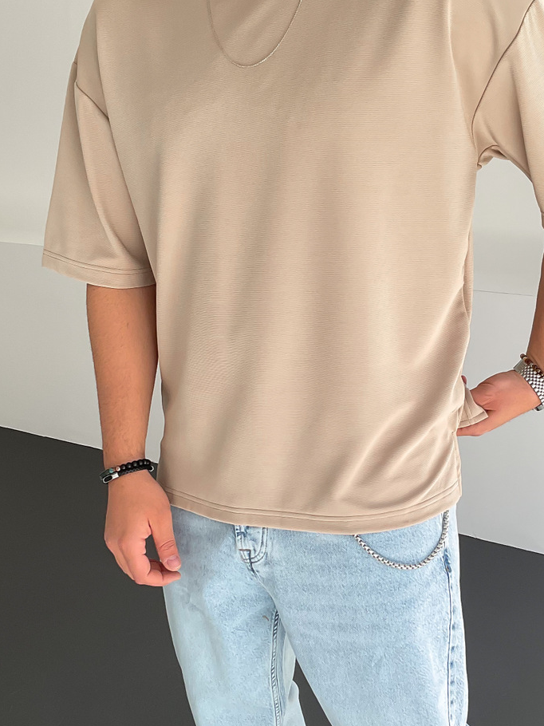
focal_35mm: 51
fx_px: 1069
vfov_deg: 37.4
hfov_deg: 28.5
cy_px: 436
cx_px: 315
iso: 16
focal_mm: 3
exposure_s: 1/200
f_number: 1.8
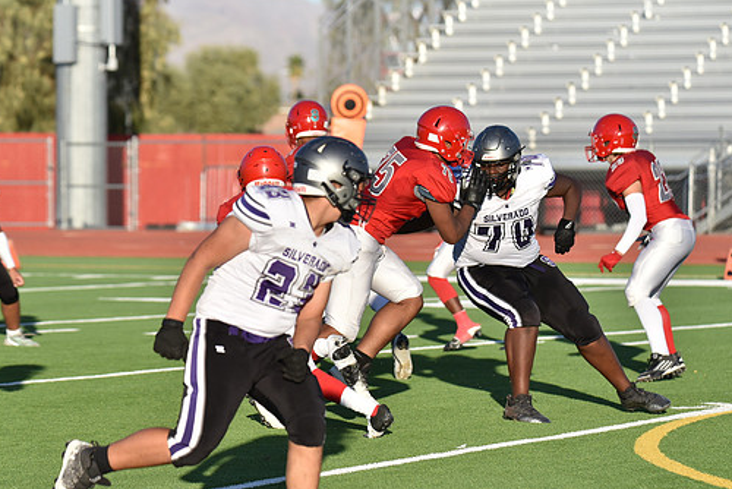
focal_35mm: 255
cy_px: 279
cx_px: 332
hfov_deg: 8.1
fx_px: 5188
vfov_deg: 5.4
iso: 900
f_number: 5.6
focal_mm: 220
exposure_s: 1/4000
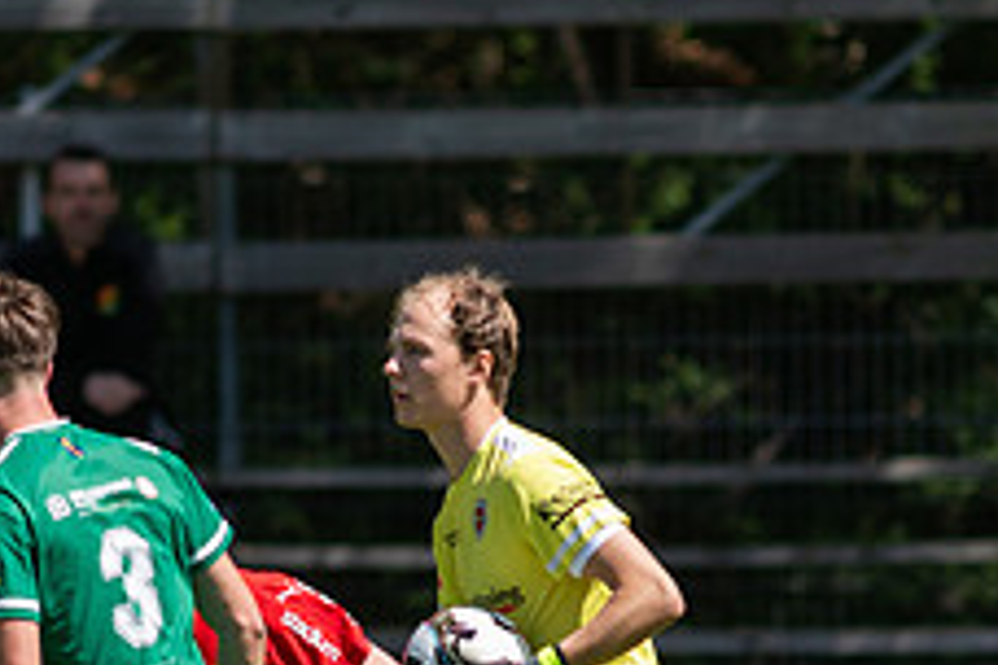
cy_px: 746
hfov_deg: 1.7
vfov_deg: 1.2
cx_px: 464
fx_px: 32682
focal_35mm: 1179
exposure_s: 1/2500
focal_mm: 300
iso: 125
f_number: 3.2
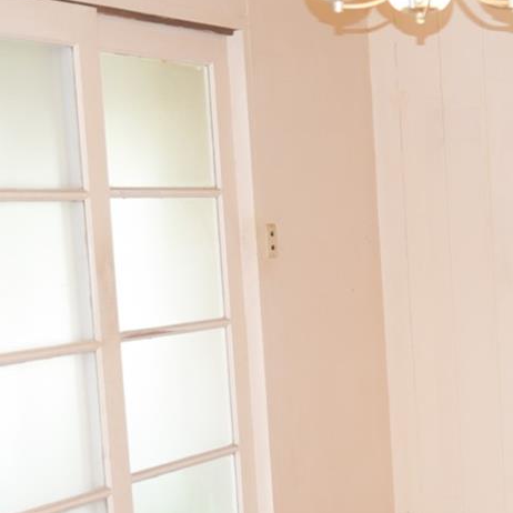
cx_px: 461
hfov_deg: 17.2
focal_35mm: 100
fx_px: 1677
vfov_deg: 17.3
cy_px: 401
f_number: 4
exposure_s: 1/20
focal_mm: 34
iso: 100
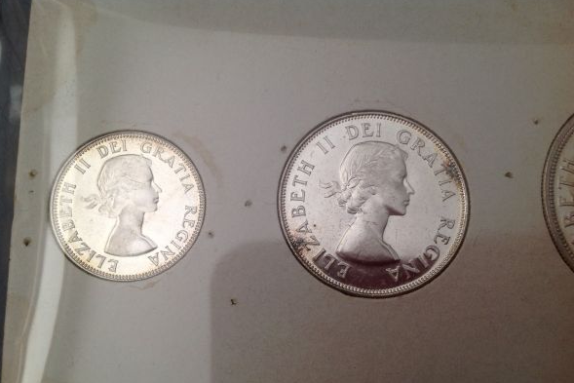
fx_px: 590
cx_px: 289
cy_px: 213
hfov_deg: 51.9
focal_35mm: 37
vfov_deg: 35.9
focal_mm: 4.28
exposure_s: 1/24
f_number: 2.4
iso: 64
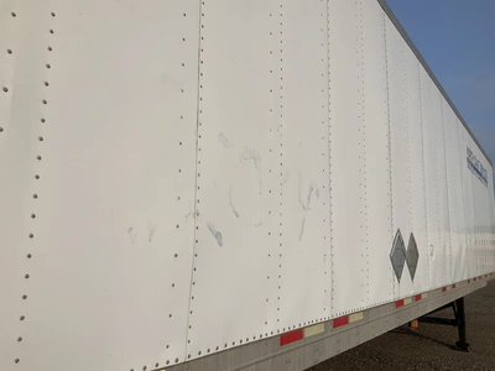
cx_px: 248
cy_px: 186
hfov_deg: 61.7
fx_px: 415
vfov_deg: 48.2
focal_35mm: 29
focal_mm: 3
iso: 25
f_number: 1.8
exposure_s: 1/3322
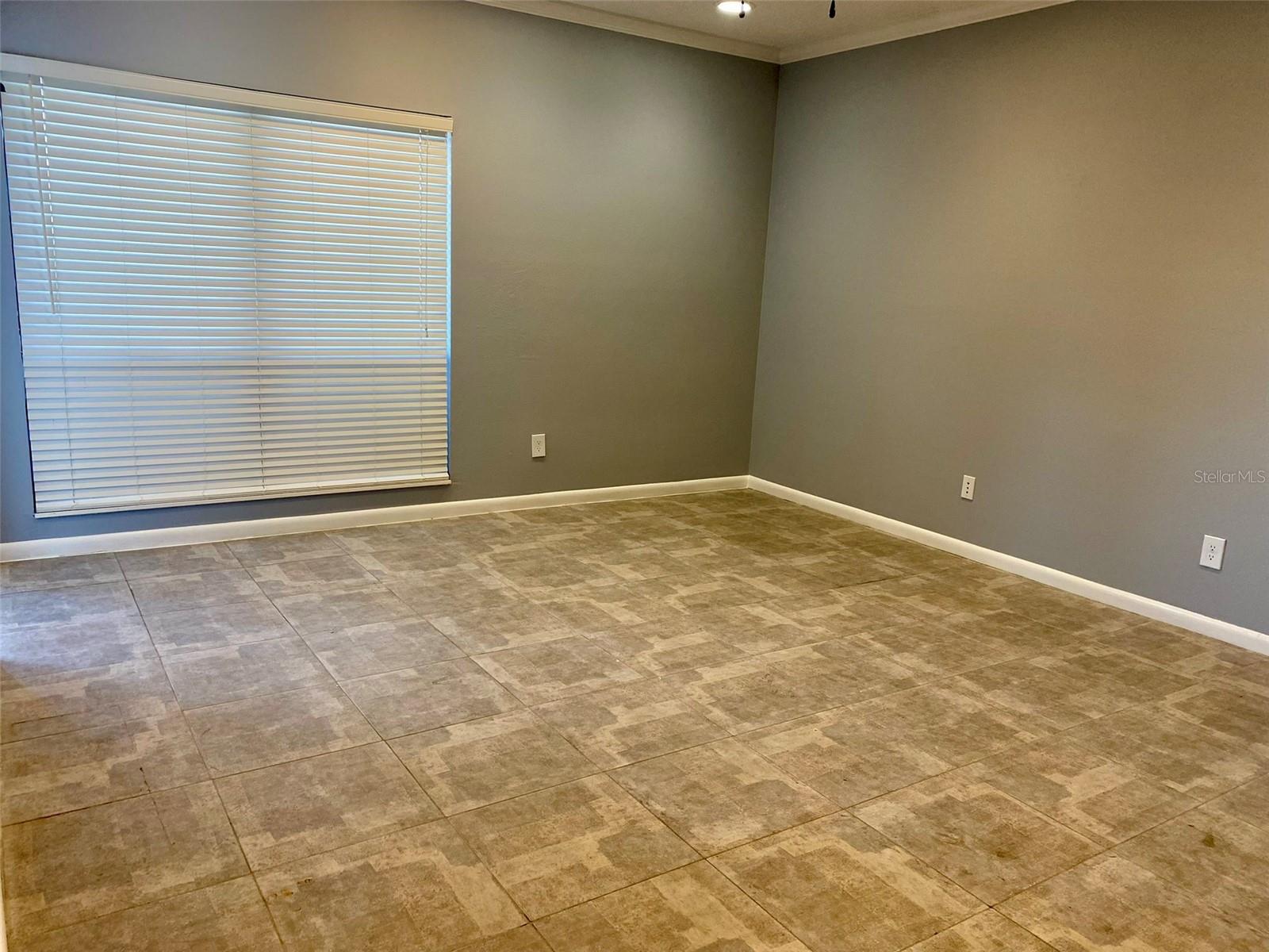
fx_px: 953
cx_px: 634
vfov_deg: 53.1
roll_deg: -2.9
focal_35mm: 26
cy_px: 476
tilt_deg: -11.7
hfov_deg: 67.3
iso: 125
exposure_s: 1/120
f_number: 1.8
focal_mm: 4.25
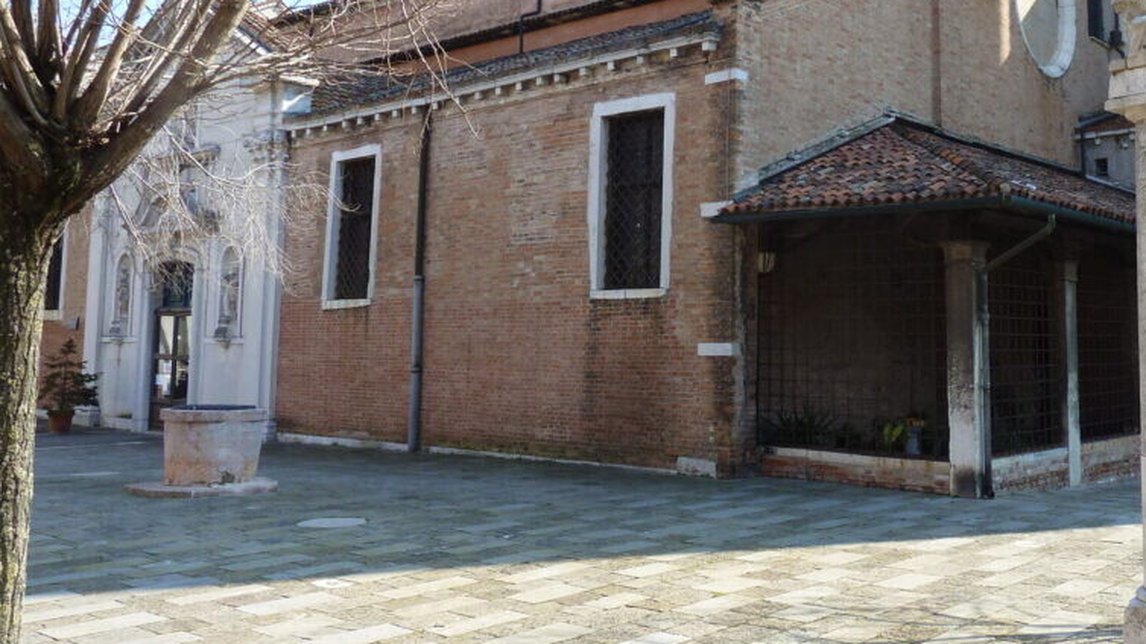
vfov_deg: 31.8
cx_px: 754
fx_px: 1124
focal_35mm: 37
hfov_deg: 53.1
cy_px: 235
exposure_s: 1/200
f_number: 4
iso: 80
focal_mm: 4.1
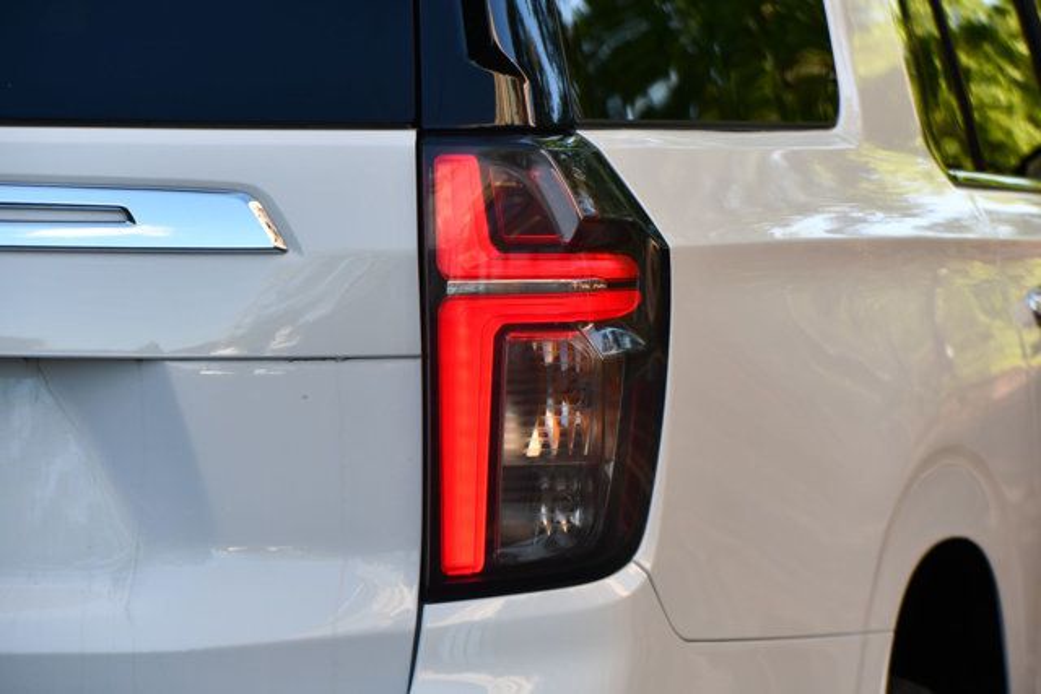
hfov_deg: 12.2
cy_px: 347
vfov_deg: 8.2
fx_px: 4859
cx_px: 520
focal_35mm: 168
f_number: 5.6
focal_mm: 112
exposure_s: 1/250
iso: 250
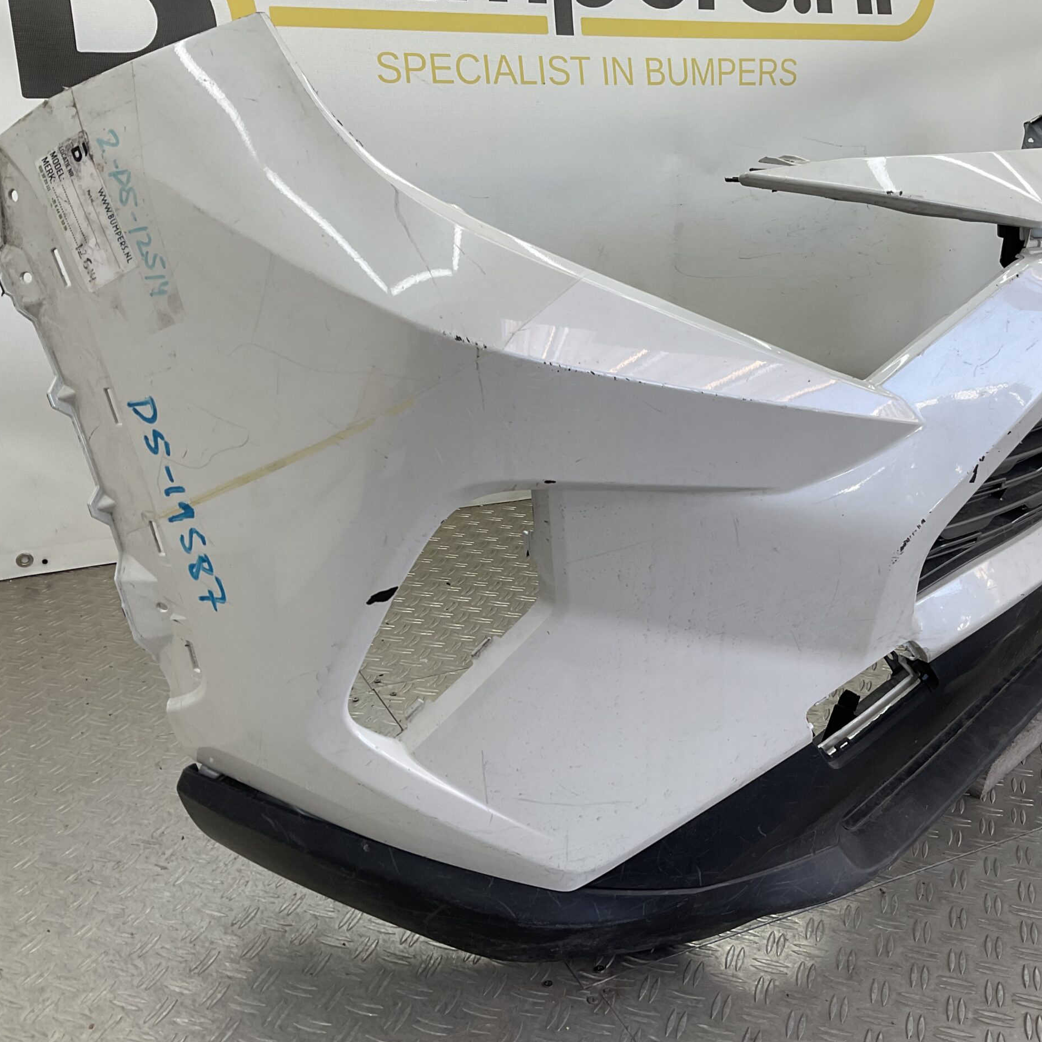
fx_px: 1192
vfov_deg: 47.2
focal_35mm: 35
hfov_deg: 47.1
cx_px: 598
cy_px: 519
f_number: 1.8
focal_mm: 3
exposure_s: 1/123
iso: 16
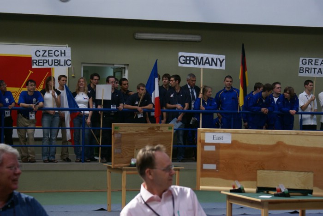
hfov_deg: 19.4
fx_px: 943
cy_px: 108
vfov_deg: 13.1
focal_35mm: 105
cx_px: 162
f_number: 5.6
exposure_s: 1/125
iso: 400
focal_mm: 70
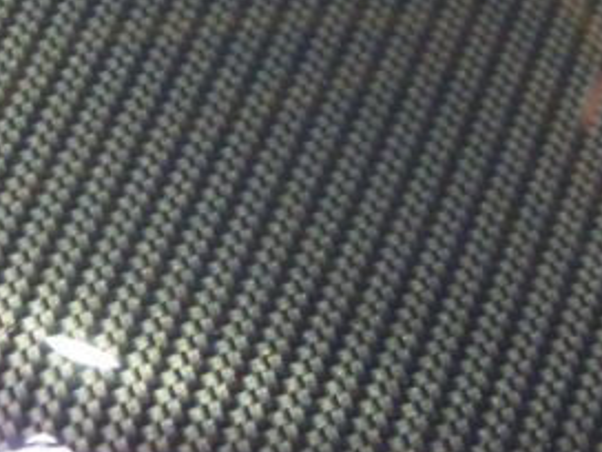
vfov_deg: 14.3
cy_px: 80
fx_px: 1791
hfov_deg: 19.1
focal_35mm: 103
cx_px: 323
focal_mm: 6.3
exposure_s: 1/8
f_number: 2.8
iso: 200
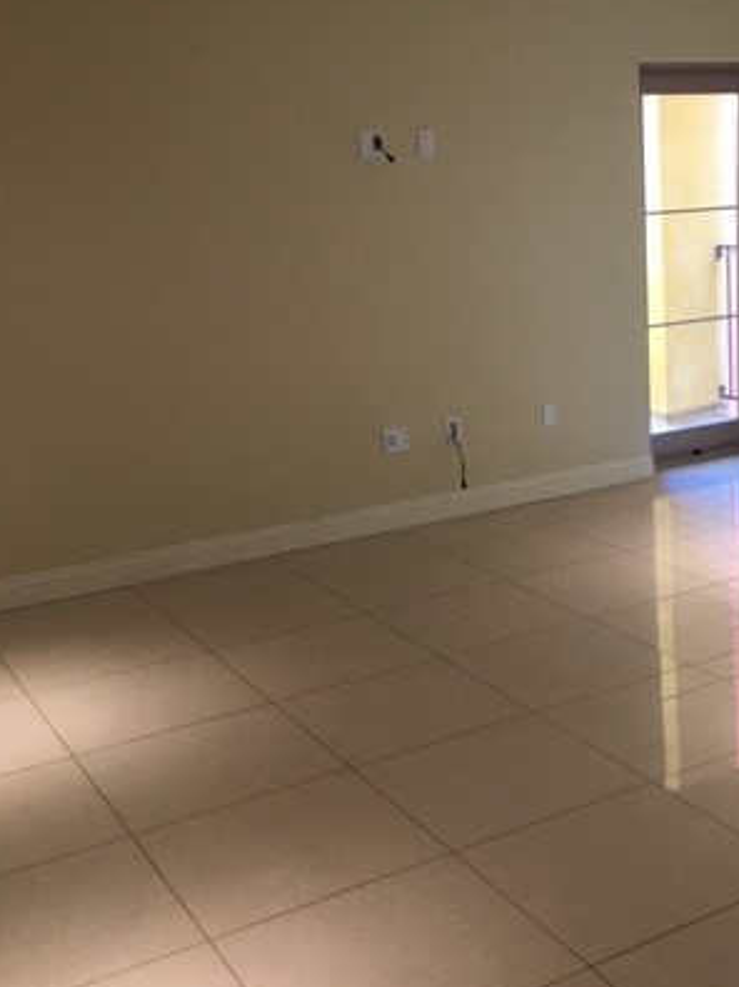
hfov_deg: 30.3
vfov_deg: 40.4
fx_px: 1339
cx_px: 569
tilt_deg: -12.4
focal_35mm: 47
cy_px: 505
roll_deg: +2.5
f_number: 2.2
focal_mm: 4.15
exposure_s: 1/30
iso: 32
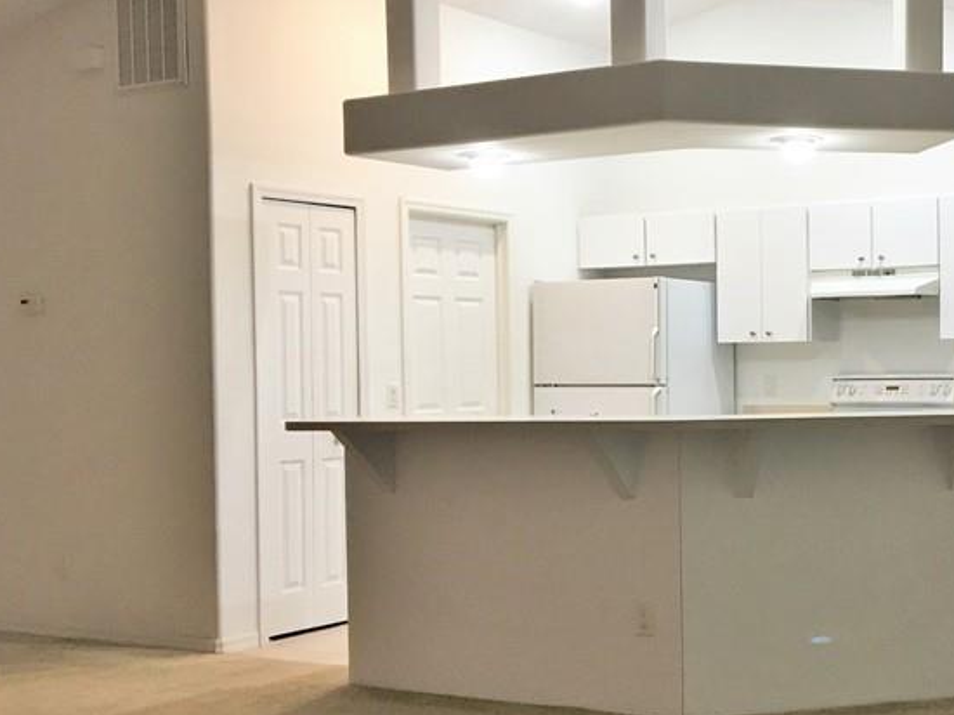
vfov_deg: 27.0
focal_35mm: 54
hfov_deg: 34.1
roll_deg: +0.2
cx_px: 812
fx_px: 1488
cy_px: 387
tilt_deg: -1.8
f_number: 2.2
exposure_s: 1/30
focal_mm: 4.15
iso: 80
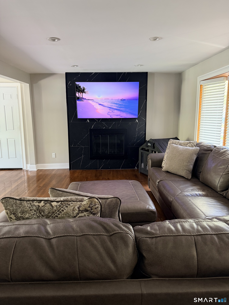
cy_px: 152
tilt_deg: -10.6
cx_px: 114
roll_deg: -0.2
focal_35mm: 24
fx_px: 212
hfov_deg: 56.8
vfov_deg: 71.6
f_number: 1.78
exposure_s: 1/60
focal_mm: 6.76
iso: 400
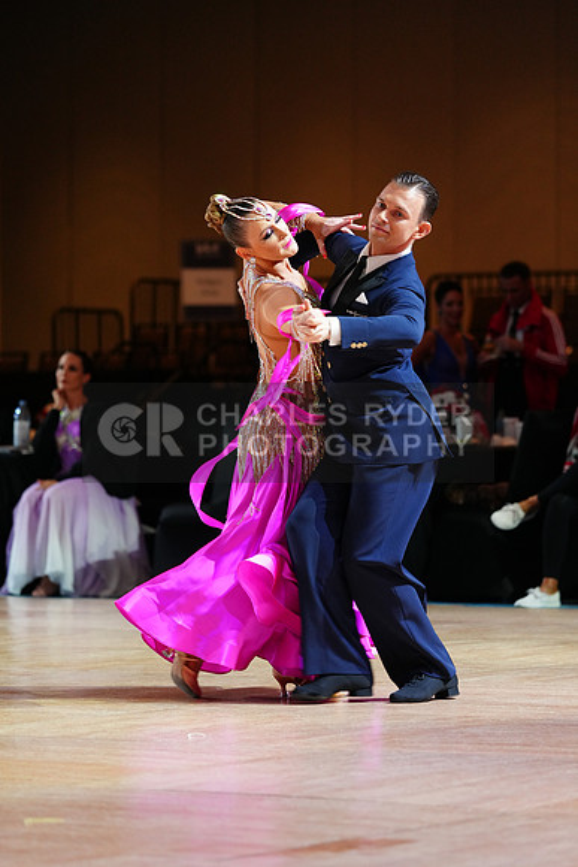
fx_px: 3875
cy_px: 434
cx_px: 289
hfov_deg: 8.5
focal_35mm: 161
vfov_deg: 12.8
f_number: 4
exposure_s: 1/250
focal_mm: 161
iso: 2500
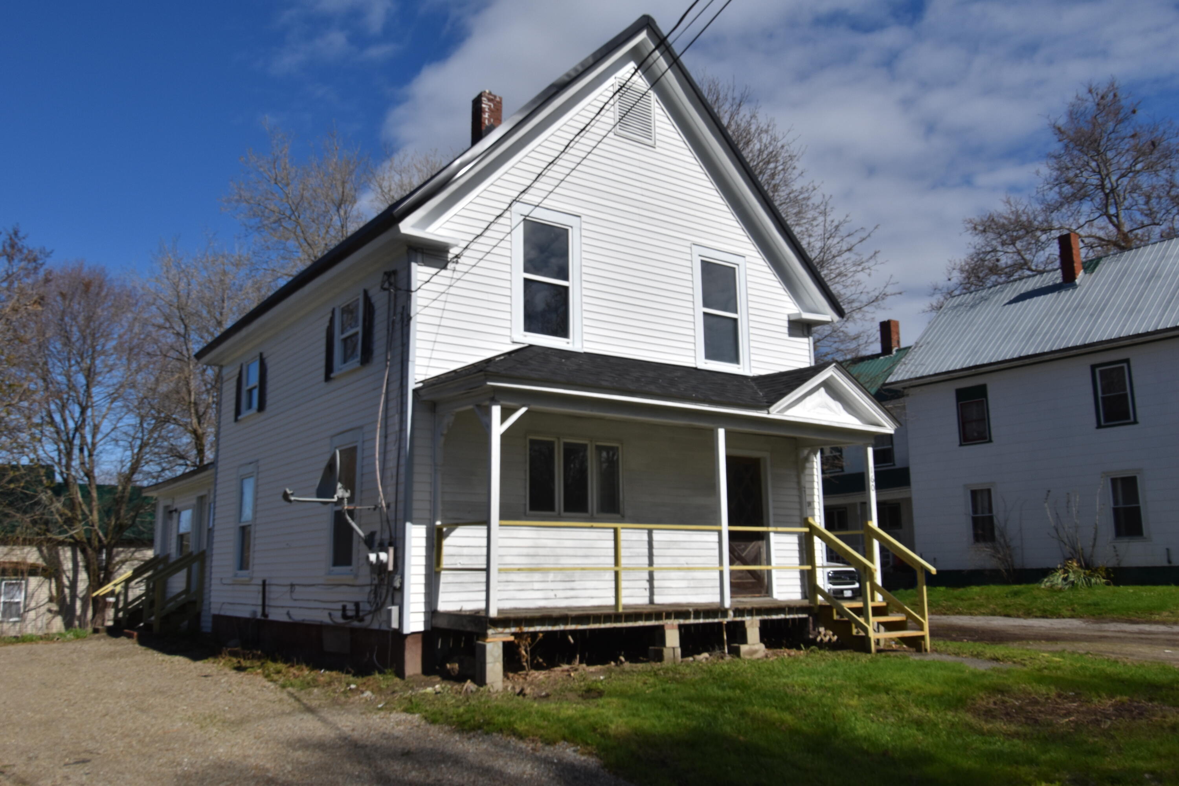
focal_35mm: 30
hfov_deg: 61.9
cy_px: 393
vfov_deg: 43.6
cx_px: 590
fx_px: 982
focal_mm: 20
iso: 200
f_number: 13
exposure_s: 1/500
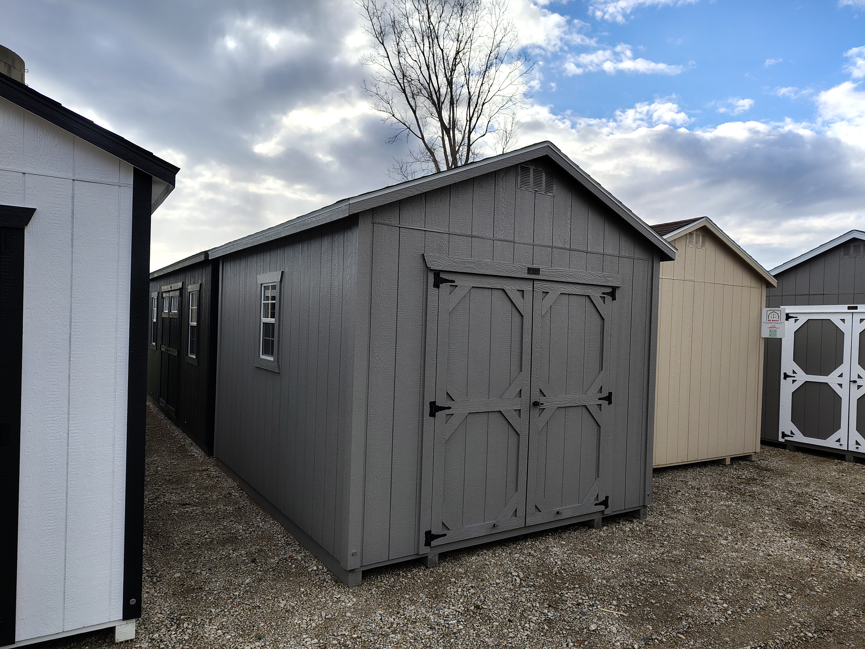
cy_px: 324
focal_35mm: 24
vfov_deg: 56.8
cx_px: 432
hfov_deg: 71.6
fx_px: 600
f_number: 1.8
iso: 100
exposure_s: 1/630
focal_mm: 5.56
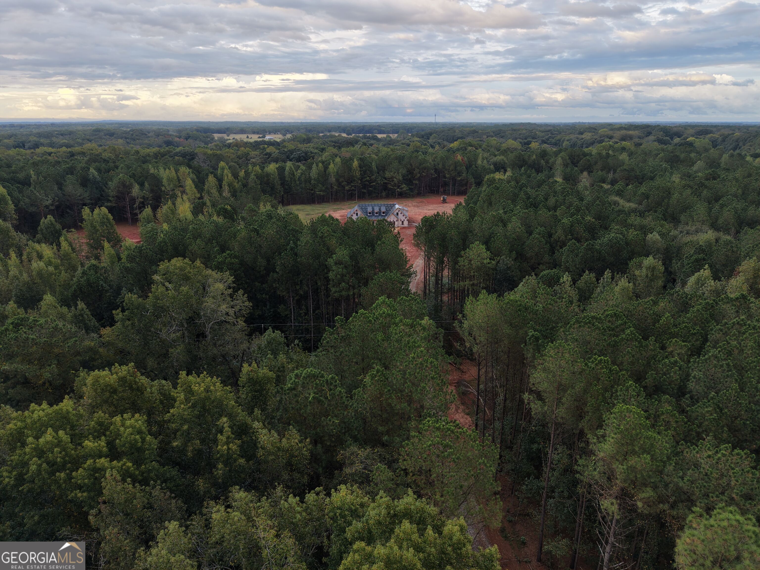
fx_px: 527
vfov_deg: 56.8
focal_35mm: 24
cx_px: 380
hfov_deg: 71.6
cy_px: 285
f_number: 1.8
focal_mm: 8.67
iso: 100
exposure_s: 1/100
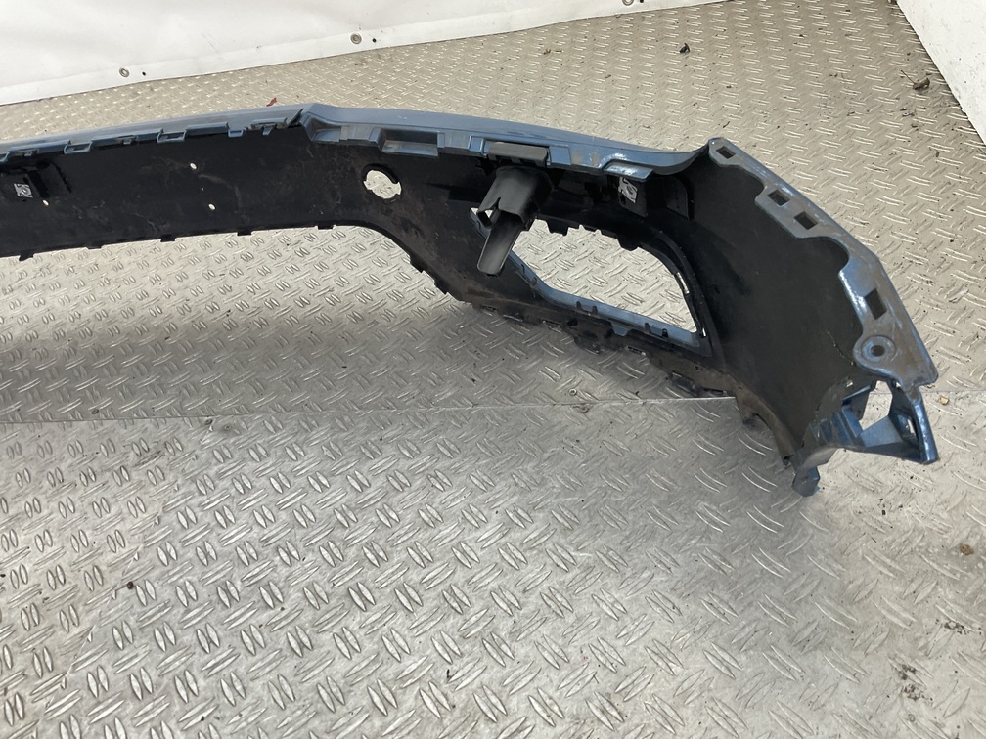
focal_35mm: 29
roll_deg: +15.2
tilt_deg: -39.4
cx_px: 493
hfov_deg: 61.7
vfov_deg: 48.2
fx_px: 826
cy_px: 370
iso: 40
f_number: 1.8
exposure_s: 1/120
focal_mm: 3
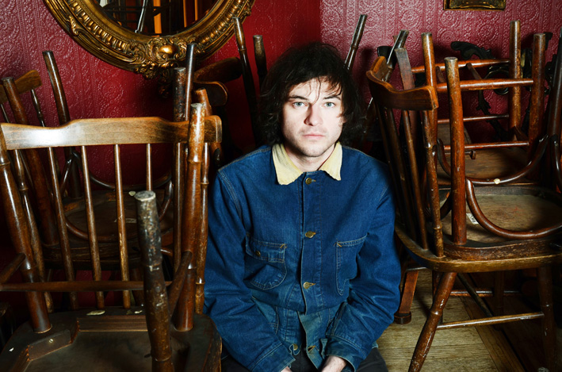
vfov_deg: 31.7
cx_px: 281
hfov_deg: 46.5
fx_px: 654
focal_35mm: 42
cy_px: 186
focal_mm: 28
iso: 100
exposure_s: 1/200
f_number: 10
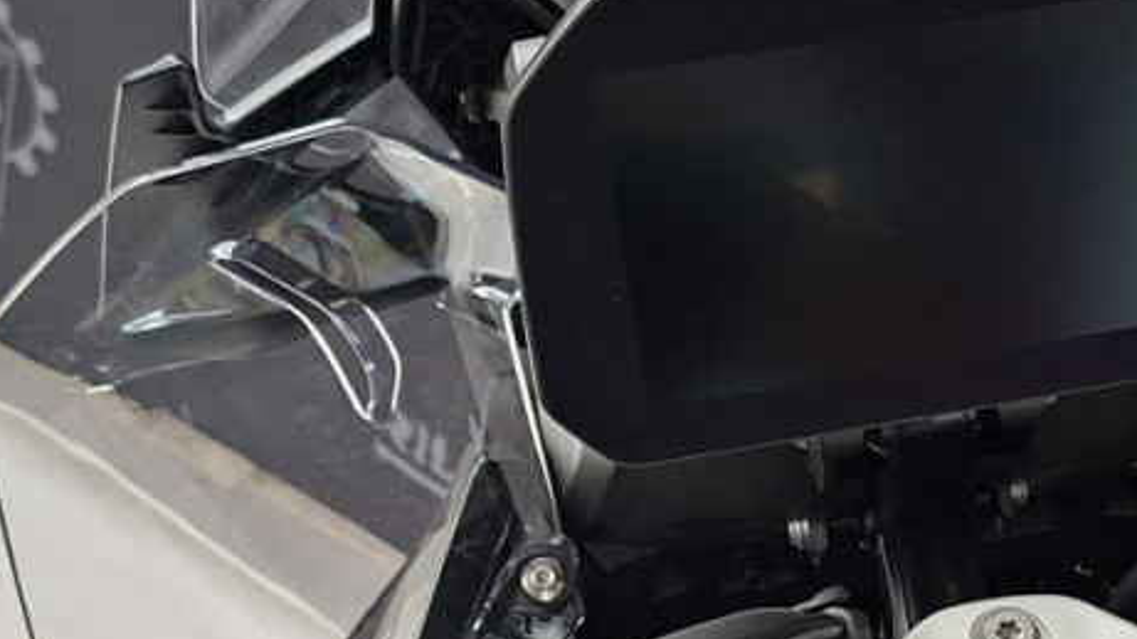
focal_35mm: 87
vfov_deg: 13.9
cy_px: 459
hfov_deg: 24.1
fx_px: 2622
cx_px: 922
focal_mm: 5.54
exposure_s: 1/120
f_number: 1.8
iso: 320
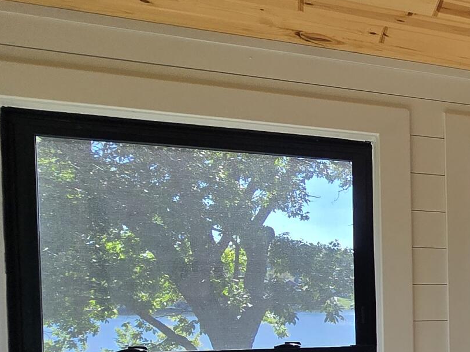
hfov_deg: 27.0
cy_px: 322
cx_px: 716
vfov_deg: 28.9
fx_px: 651
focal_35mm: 48
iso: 50
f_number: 2.2
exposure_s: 1/533
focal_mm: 2.2
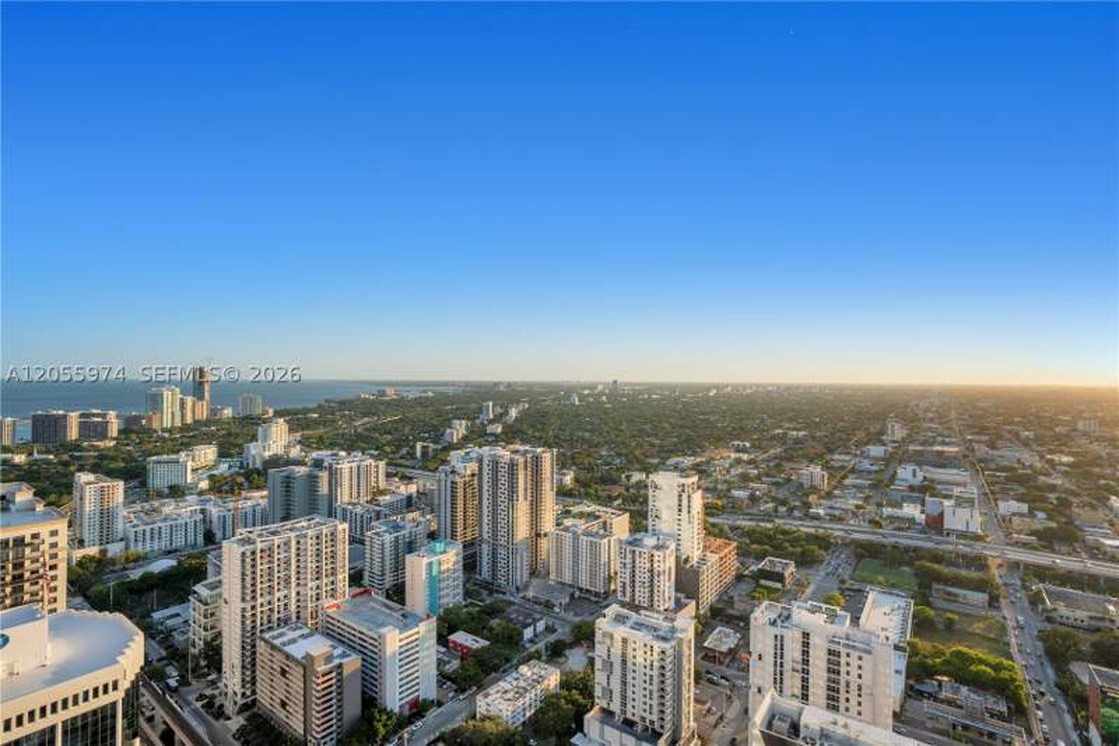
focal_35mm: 16
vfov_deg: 73.7
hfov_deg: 96.7
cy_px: 373
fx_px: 497
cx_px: 560
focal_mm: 16
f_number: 9
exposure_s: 1/125
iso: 100
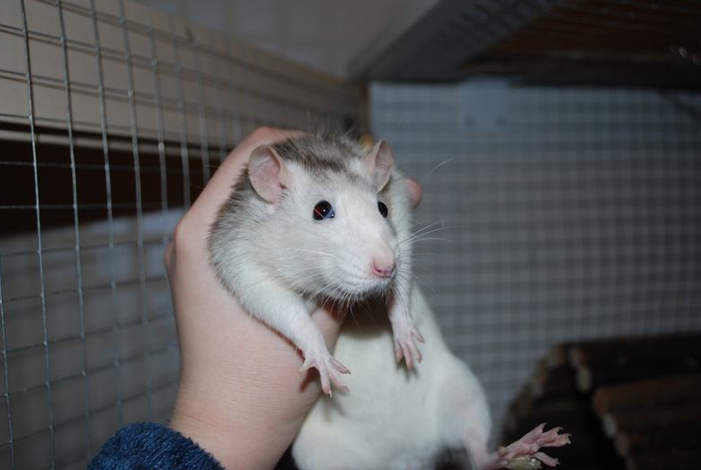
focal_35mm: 34
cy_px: 230
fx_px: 663
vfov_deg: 39.1
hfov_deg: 55.7
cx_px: 345
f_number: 4
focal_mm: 22
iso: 200
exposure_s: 1/60
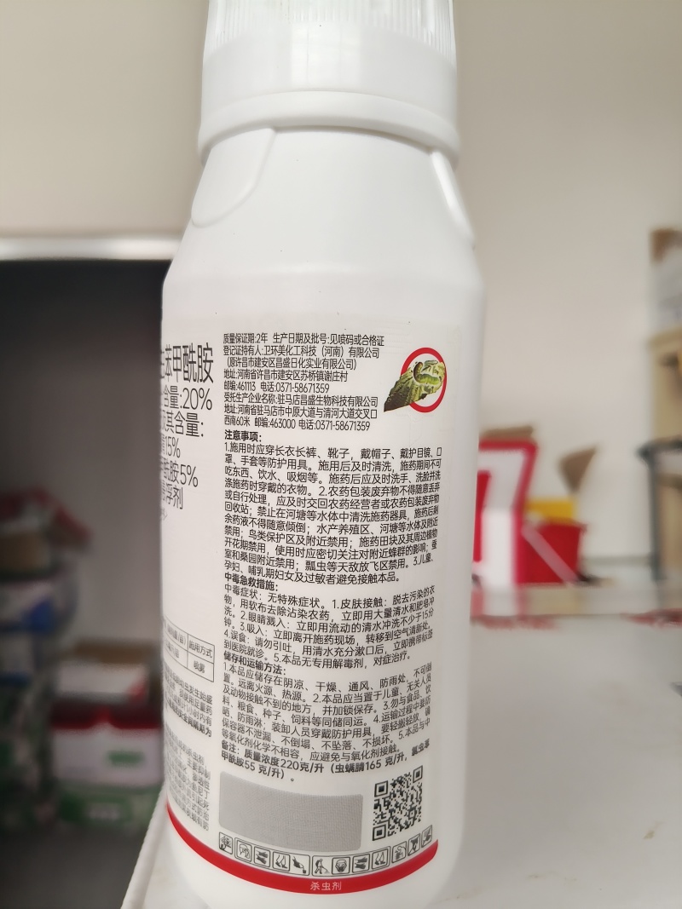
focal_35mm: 23
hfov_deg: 58.9
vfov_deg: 73.9
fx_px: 604
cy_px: 454
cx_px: 341
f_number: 1.88
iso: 313
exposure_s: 1/100
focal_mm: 5.56
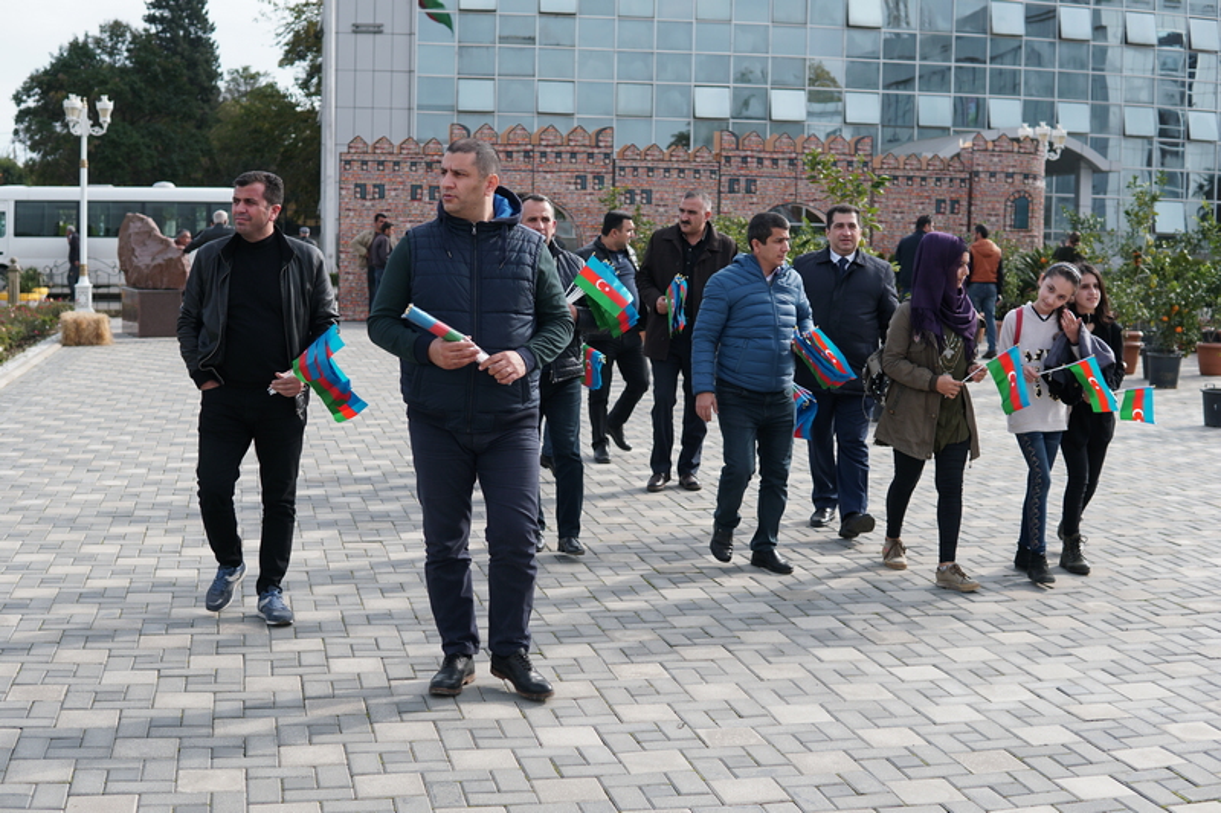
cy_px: 406
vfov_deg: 29.9
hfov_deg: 43.6
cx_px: 610
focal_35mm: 45
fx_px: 1526
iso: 100
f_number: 3.2
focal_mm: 30
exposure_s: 1/800
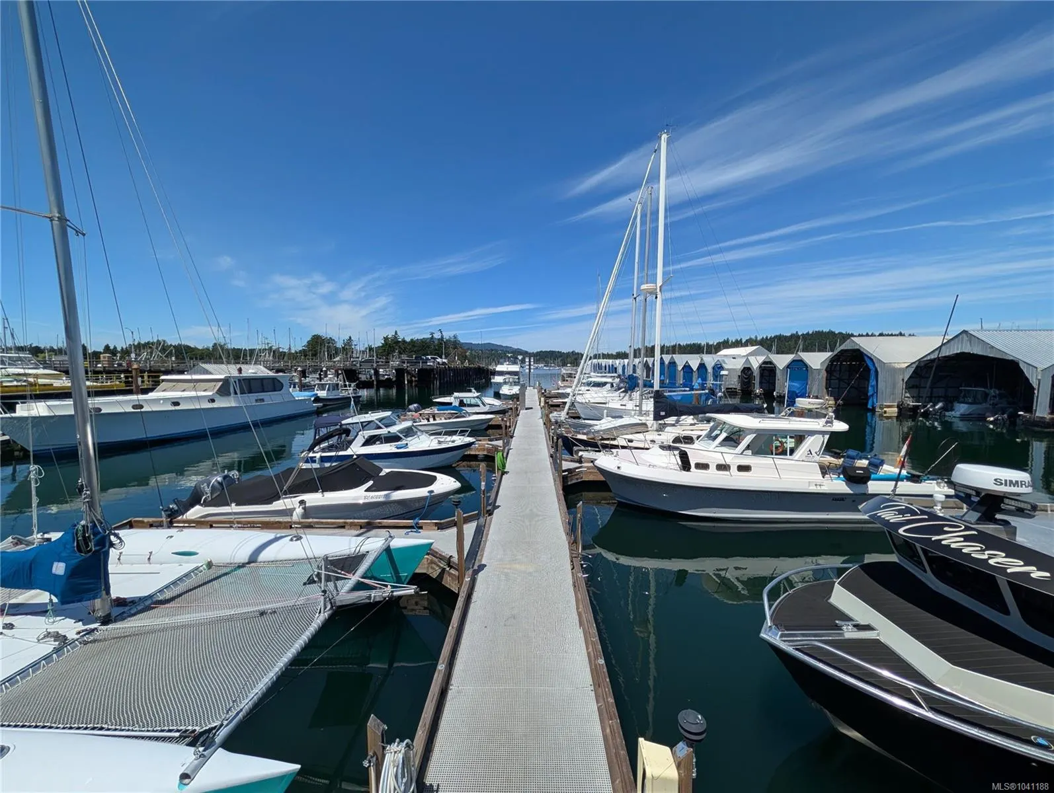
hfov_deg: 110.5
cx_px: 527
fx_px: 366
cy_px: 396
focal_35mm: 12
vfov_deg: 94.6
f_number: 1.7
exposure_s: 1/4505
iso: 47
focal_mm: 2.02
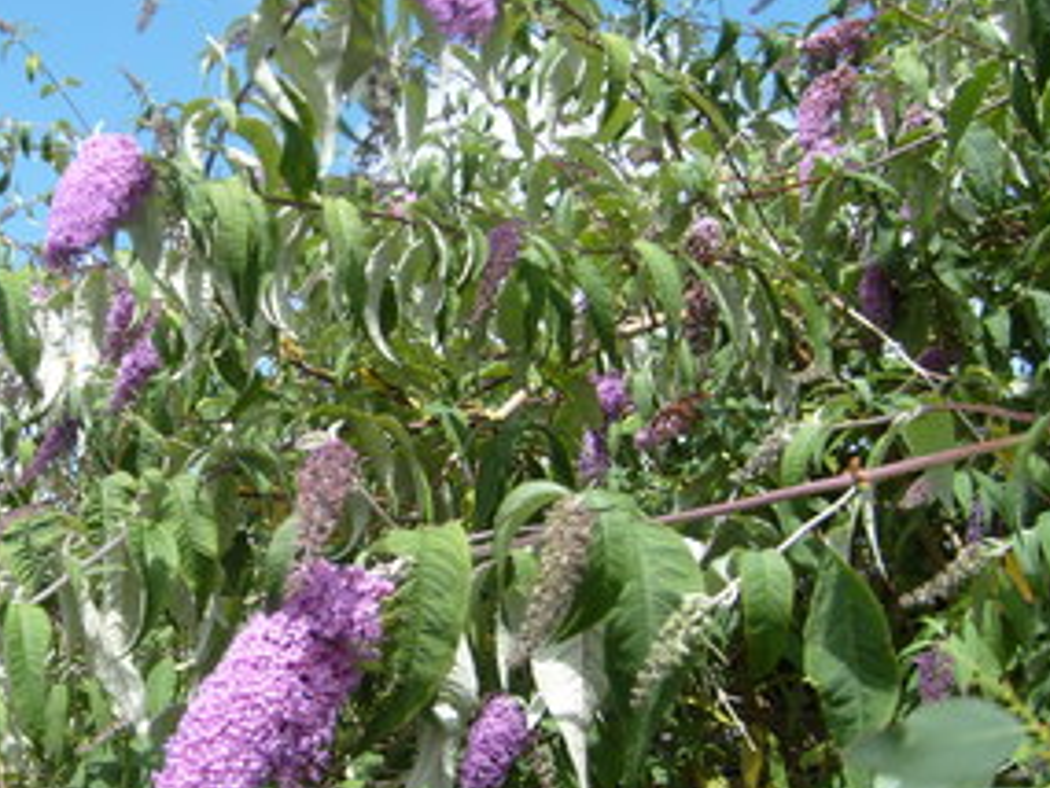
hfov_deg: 35.2
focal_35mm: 54
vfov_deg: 26.9
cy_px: 504
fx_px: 1639
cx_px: 350
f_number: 7.1
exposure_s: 1/180
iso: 80
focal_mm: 5.8
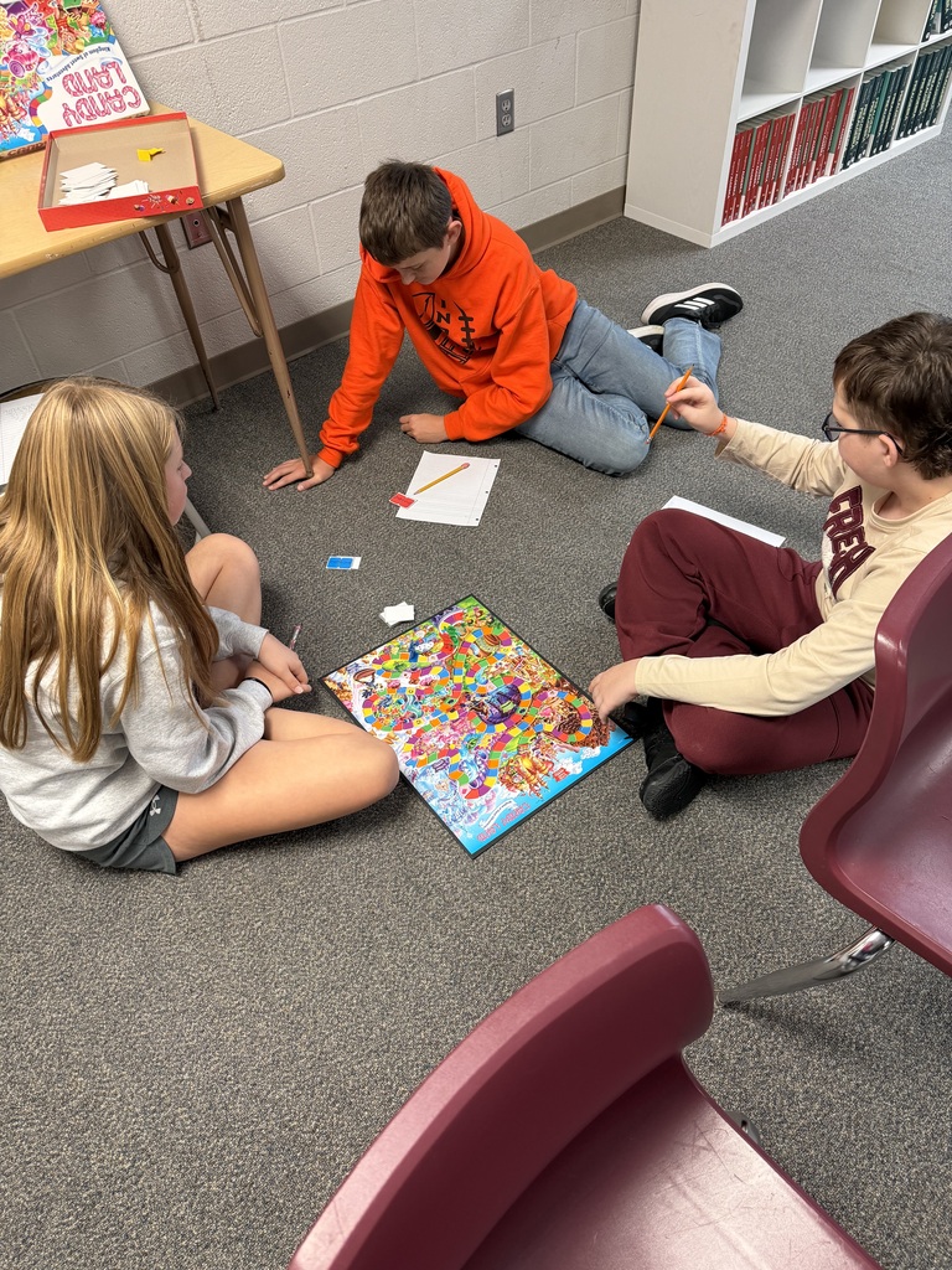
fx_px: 880
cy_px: 635
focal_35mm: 24
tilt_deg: -46.7
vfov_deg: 71.6
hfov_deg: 56.8
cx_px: 476
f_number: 1.78
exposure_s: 1/60
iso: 250
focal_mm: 6.76
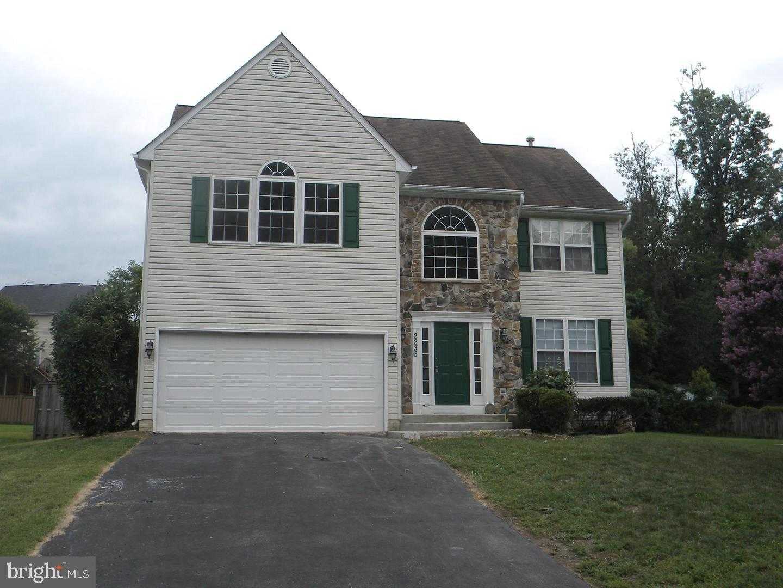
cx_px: 392
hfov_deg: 51.4
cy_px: 294
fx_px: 814
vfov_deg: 39.7
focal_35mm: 36
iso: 80
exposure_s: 1/706
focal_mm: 6.4
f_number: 3.7
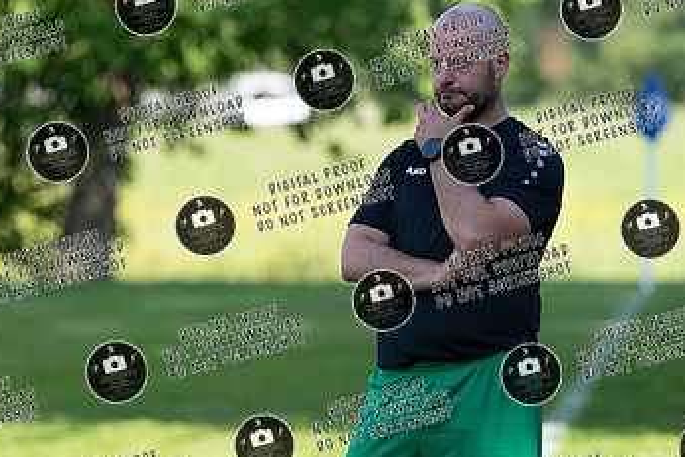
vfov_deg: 3.6
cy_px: 196
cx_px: 429
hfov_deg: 5.4
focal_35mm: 384
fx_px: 7309
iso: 400
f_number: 3.5
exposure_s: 1/1600
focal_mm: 200
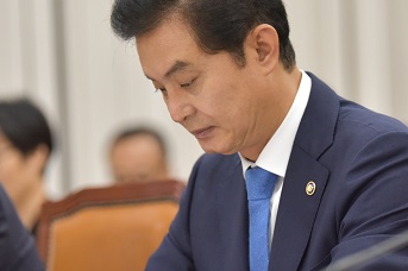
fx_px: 2899
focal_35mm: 256
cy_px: 124
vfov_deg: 5.4
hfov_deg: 8.1
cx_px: 232
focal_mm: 135
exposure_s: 1/1000
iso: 4500
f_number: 2.8
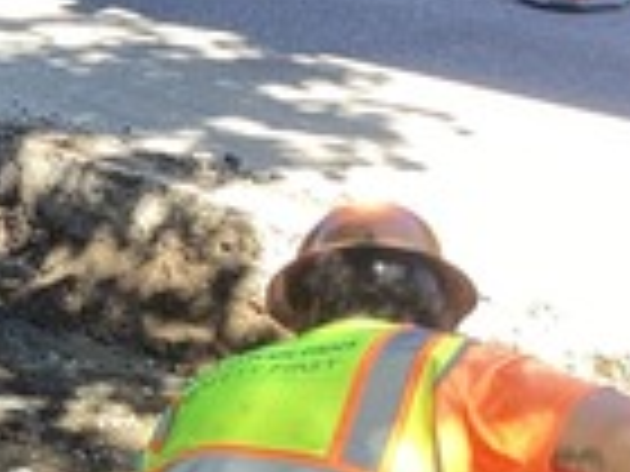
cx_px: -243
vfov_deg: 12.3
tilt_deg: -17.5
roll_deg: +1.3
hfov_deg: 15.4
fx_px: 2184
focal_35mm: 120
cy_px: 308
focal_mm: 3.3
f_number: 2.4
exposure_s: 1/131
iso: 25
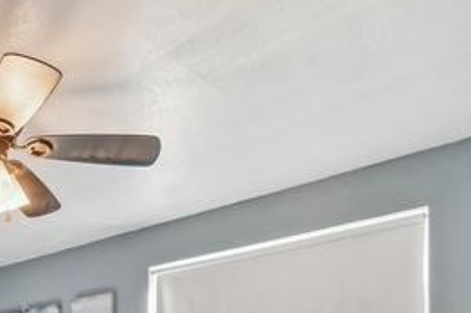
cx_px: -13
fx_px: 562
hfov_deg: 39.4
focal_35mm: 43
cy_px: 403
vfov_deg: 26.5
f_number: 7.1
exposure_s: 1/8
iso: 100
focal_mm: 10
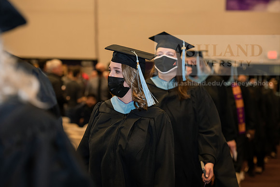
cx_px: 140
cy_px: 94
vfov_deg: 12.2
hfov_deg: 18.3
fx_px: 871
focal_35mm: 112
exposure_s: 1/200
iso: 1600
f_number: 4
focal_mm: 112
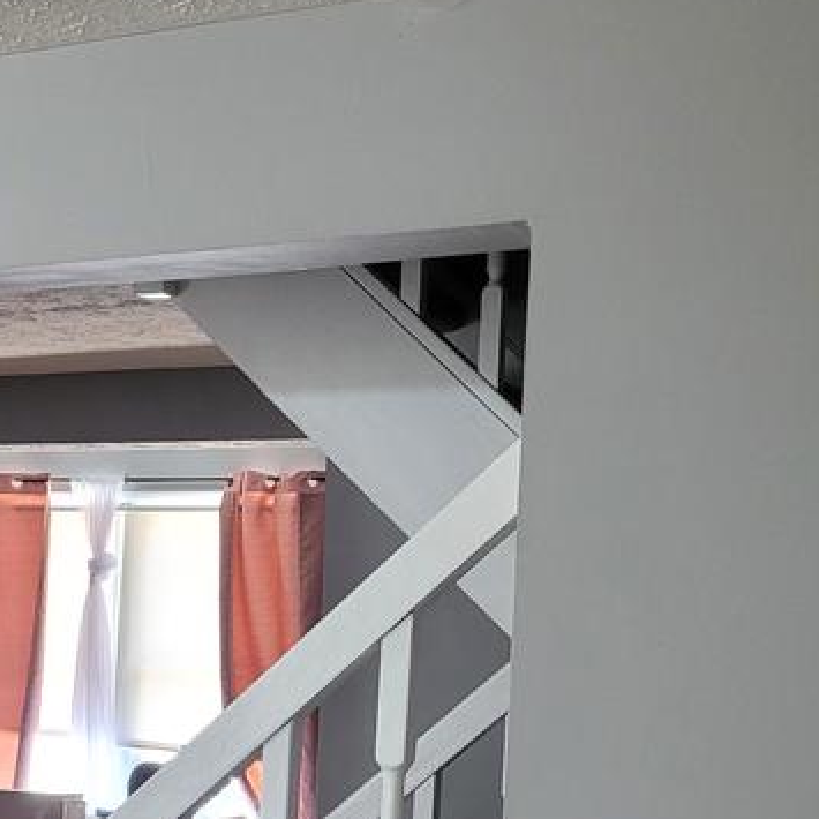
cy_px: 771
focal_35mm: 70
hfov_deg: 23.5
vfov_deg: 23.8
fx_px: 1874
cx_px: -14
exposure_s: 1/40
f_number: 1.8
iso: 400
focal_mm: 5.4
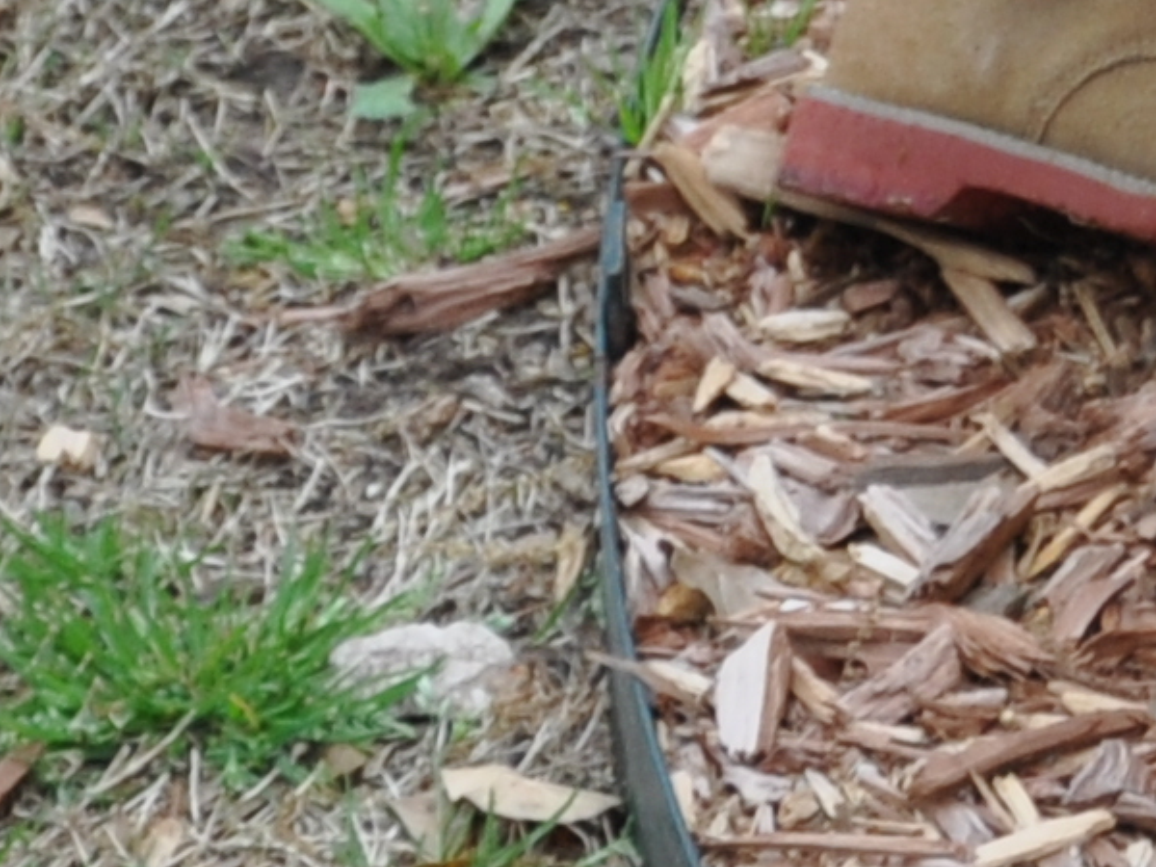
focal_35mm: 515
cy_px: -1605
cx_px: 2006
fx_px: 17198
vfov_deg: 2.8
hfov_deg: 3.8
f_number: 5.6
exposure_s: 1/125
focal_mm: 50
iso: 250
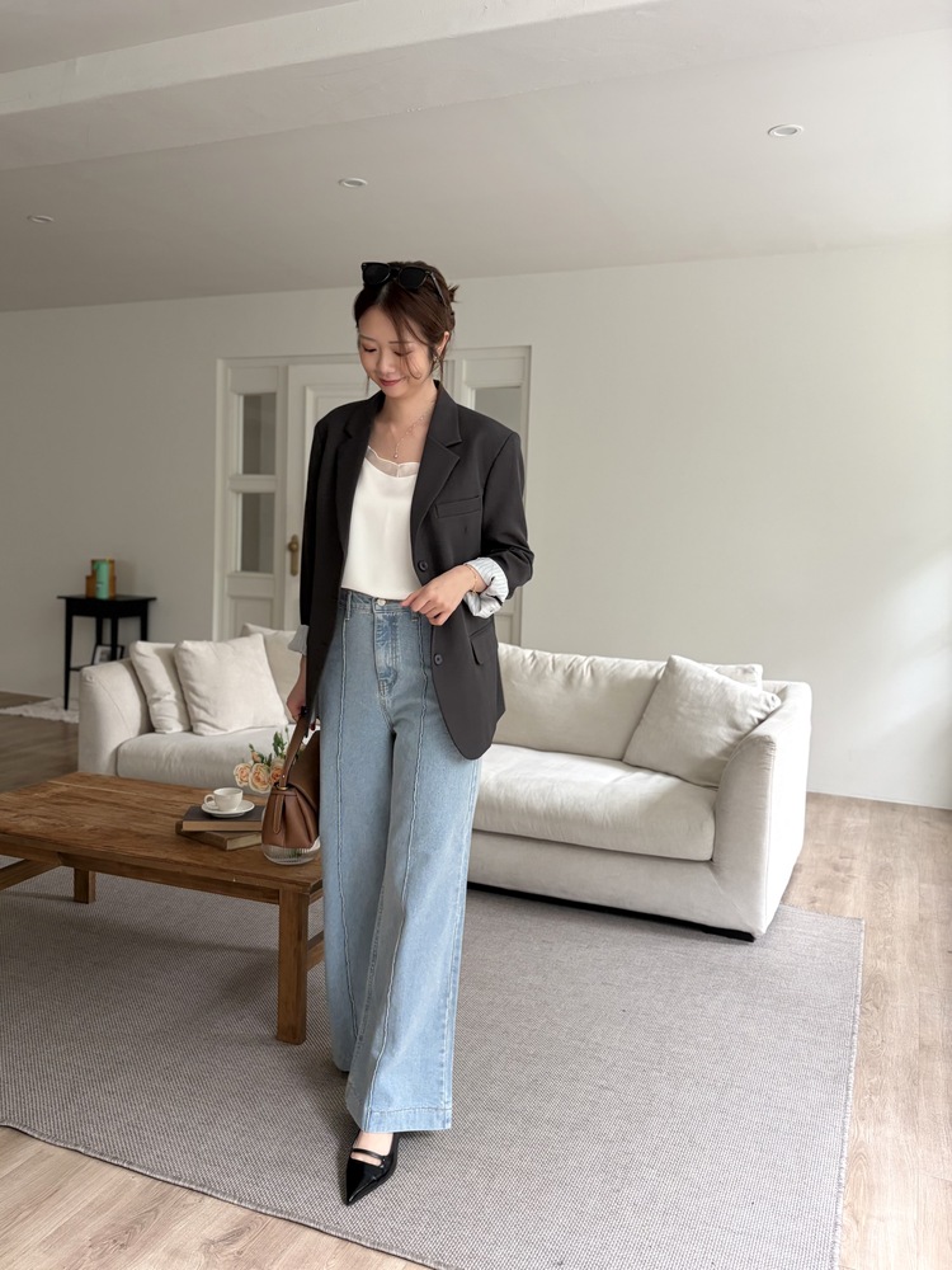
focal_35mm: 26
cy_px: 635
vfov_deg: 67.3
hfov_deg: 53.1
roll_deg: -2.0
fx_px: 953
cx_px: 476
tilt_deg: -2.5
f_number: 1.6
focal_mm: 5.96
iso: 125
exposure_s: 1/100
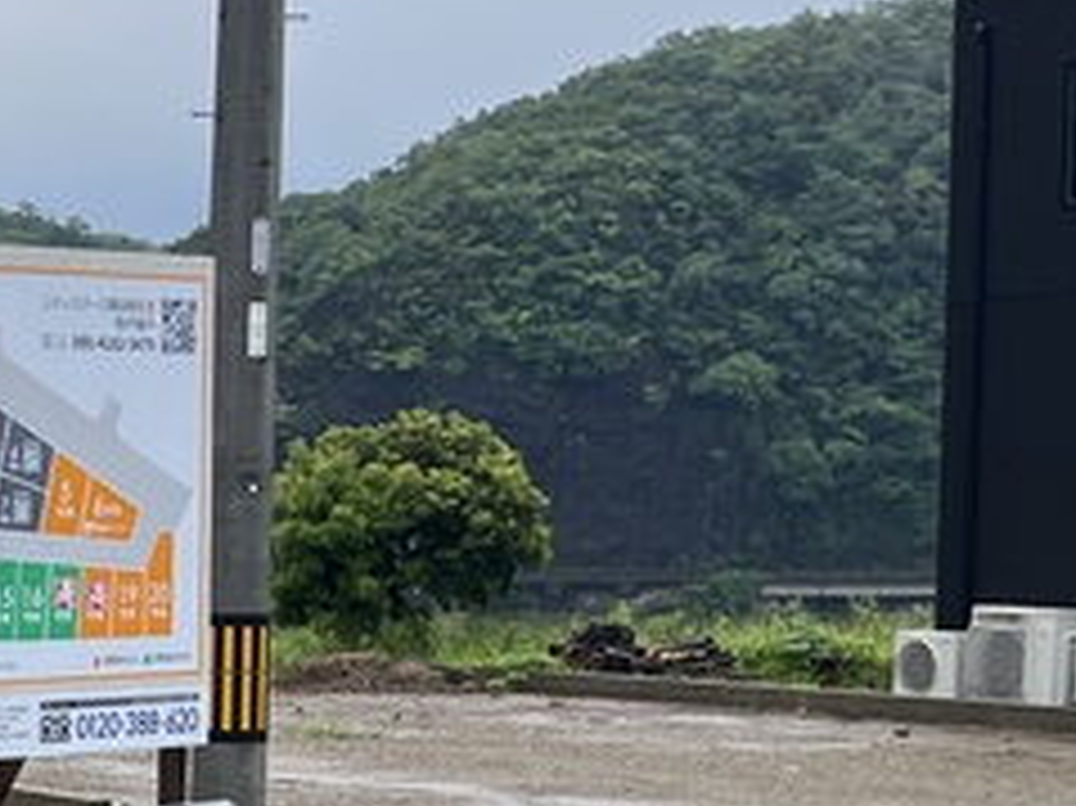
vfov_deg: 14.9
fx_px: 3045
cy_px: 741
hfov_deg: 16.5
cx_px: -914
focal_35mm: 98
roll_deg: -2.7
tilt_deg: -7.5
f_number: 1.6
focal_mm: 5.1
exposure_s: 1/2410
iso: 50
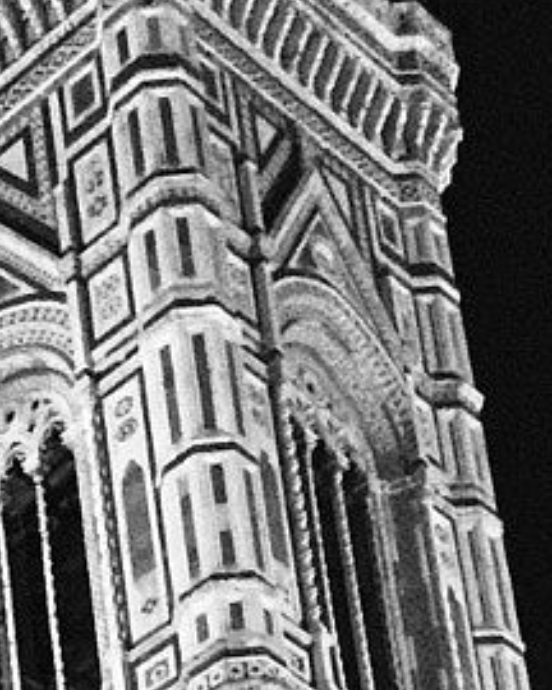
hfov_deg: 8.4
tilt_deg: +23.9
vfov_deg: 9.9
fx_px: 3431
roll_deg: -0.9
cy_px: 1725
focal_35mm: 168
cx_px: -790
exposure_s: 1/8
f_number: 2.2
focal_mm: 4.15
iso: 160
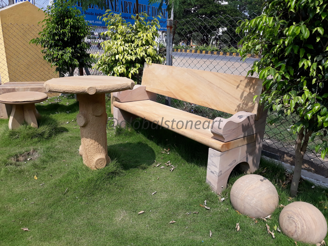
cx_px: 164
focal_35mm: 27
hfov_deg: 65.3
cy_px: 123
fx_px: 256
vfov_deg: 51.4
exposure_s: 1/1808
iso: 40
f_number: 1.7
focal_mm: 3.71
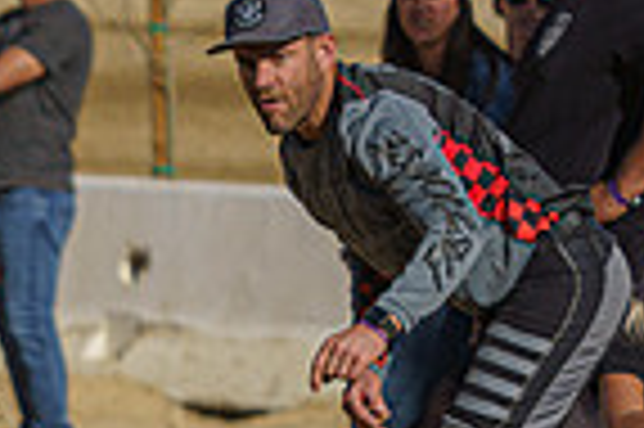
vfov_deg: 1.4
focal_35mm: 953
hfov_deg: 2.2
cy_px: 489
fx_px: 17028
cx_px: -630
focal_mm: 232
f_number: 5.6
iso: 100
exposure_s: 1/1000
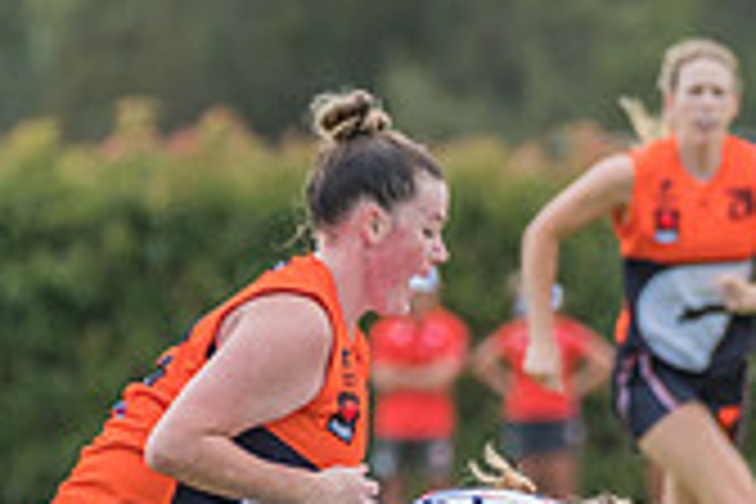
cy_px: 605
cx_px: 711
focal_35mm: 1274
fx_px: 26752
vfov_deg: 1.1
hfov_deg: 1.6
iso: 800
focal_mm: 360
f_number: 7.1
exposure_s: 1/1600
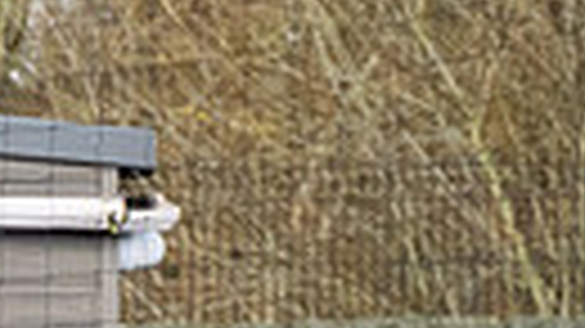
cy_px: 835
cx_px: -115
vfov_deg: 0.4
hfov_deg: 0.7
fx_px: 46703
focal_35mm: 3012
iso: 800
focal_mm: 280
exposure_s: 1/1250
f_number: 4
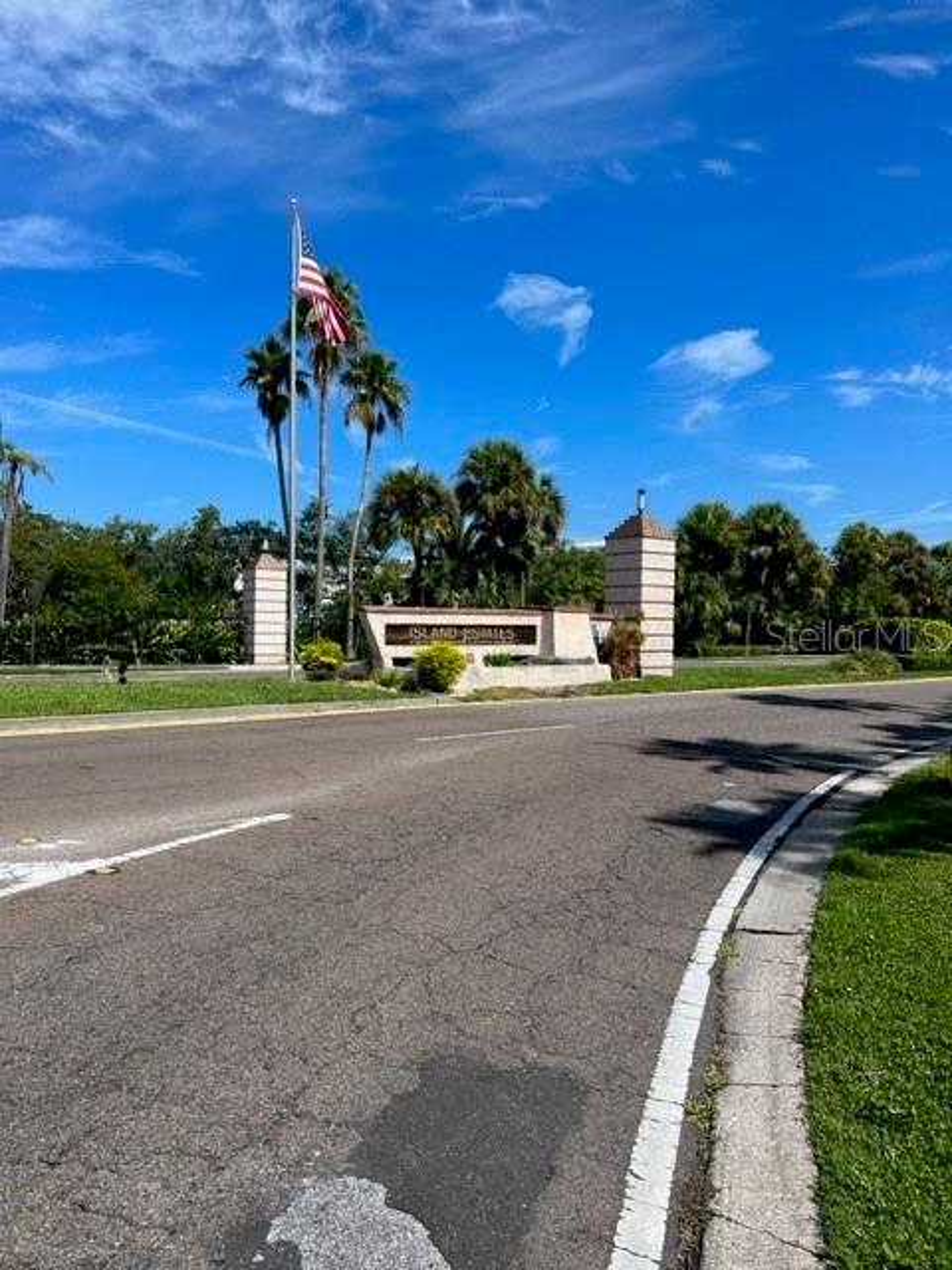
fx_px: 953
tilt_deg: -1.6
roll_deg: -0.4
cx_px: 476
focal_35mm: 26
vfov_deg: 67.3
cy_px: 635
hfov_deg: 53.1
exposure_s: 1/5319
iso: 50
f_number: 1.5
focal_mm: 5.7
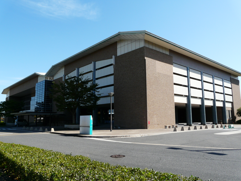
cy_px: 90
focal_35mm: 28
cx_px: 120
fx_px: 195
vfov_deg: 49.7
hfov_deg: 63.4
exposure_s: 1/250
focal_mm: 4.6
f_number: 5.6
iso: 100
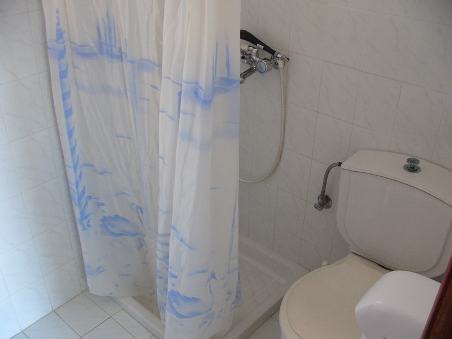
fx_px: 470
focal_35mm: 36
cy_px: 170
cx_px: 226
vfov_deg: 39.7
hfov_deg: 51.4
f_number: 2.8
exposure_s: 1/50
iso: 200
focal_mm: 6
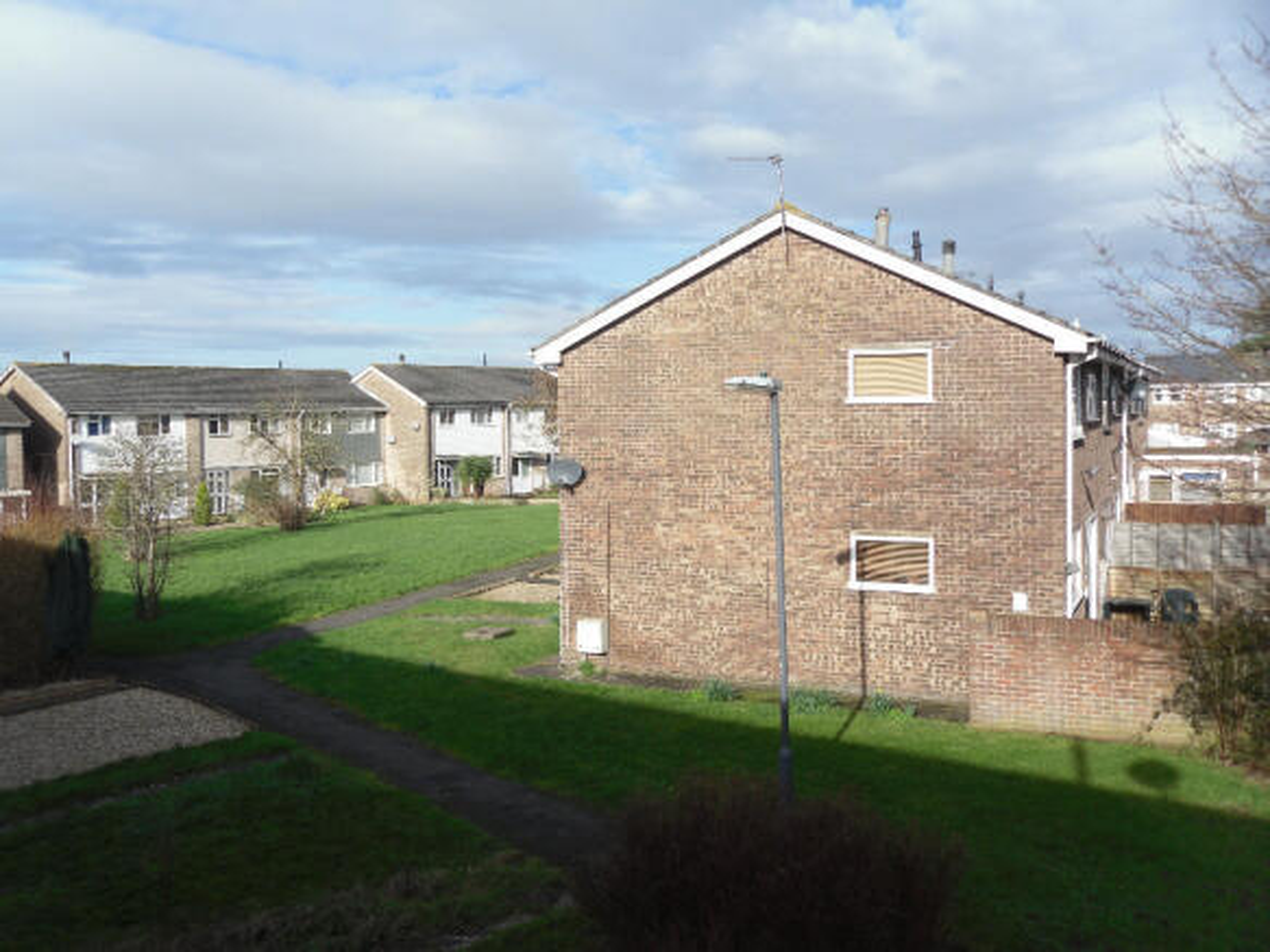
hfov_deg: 52.6
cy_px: 476
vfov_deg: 40.7
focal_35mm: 35
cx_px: 635
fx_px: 1284
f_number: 8.2
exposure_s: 1/152
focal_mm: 6.3
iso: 80
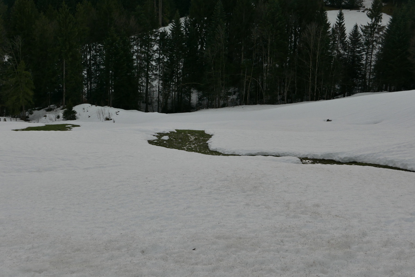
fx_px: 577
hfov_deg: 39.6
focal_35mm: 50
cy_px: 138
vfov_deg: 27.0
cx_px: 208
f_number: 5.6
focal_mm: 22.7
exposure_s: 1/200
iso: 200
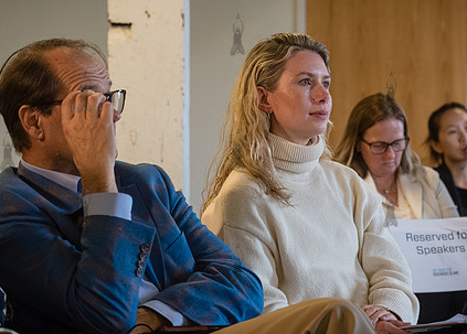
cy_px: 143
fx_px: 2044
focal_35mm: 154
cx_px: 269
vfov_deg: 9.4
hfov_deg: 13.0
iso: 4000
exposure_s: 1/250
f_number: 5.6
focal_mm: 100
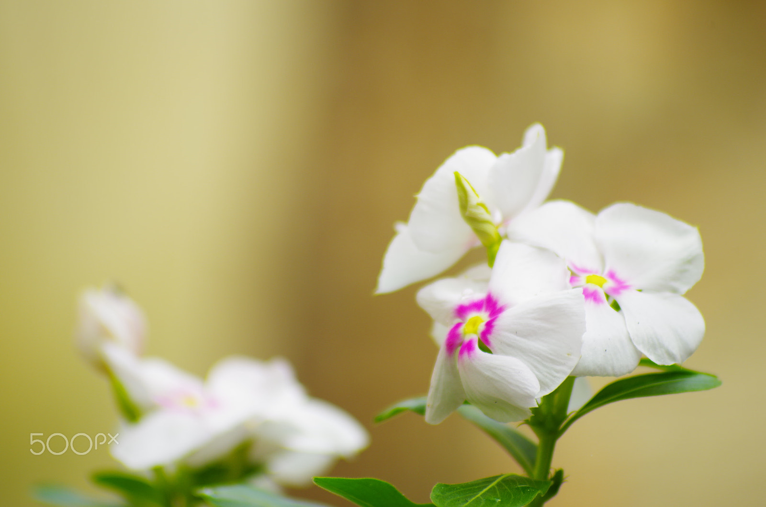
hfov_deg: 7.2
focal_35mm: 285
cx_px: 383
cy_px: 254
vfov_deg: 4.8
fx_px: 6050
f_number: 5.6
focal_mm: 190
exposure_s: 1/60
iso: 100
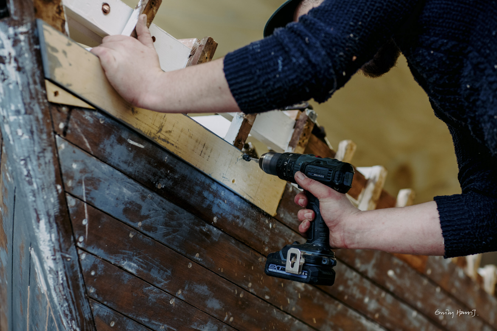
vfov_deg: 16.1
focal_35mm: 85
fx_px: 1174
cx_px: 248
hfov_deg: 23.9
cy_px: 166
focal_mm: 85
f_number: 2.8
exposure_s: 1/160
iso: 1250
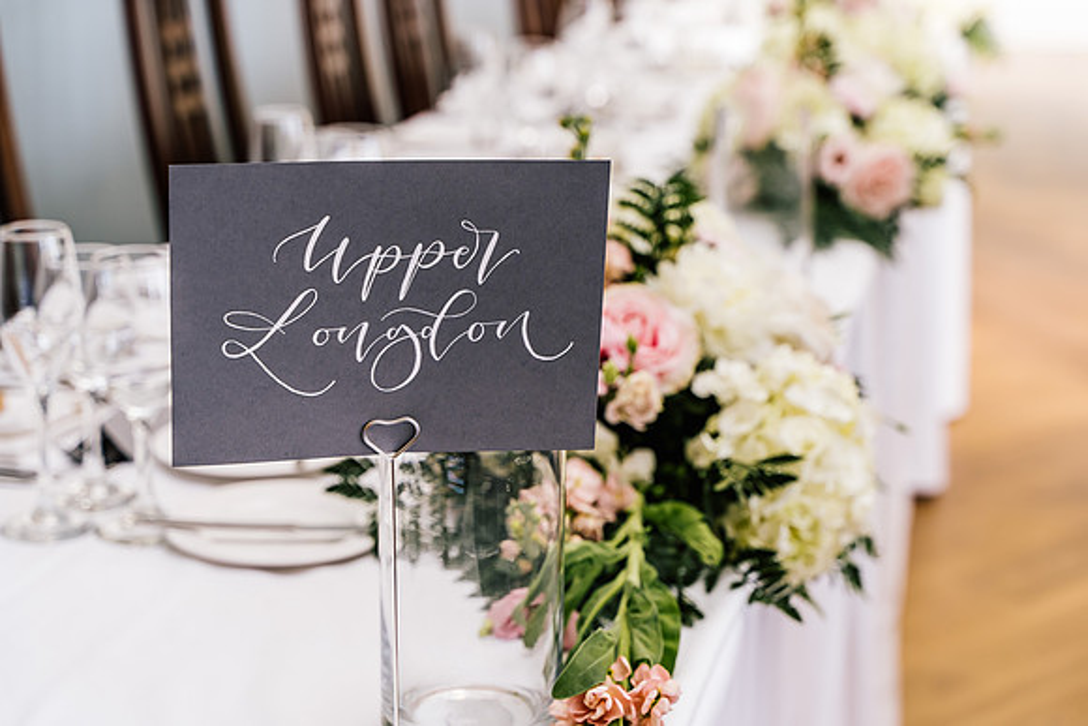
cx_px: 544
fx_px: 1995
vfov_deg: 20.6
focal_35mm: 66
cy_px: 363
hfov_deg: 30.5
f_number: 4.5
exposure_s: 1/200
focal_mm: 66
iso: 800
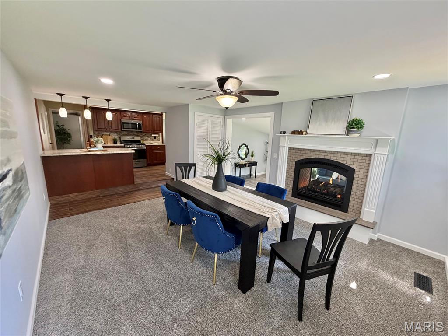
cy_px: 168
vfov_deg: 85.7
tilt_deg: -11.5
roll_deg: -1.8
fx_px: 181
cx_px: 224
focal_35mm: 14
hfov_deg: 102.1
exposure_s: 1/120
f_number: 2.2
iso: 250
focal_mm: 2.22
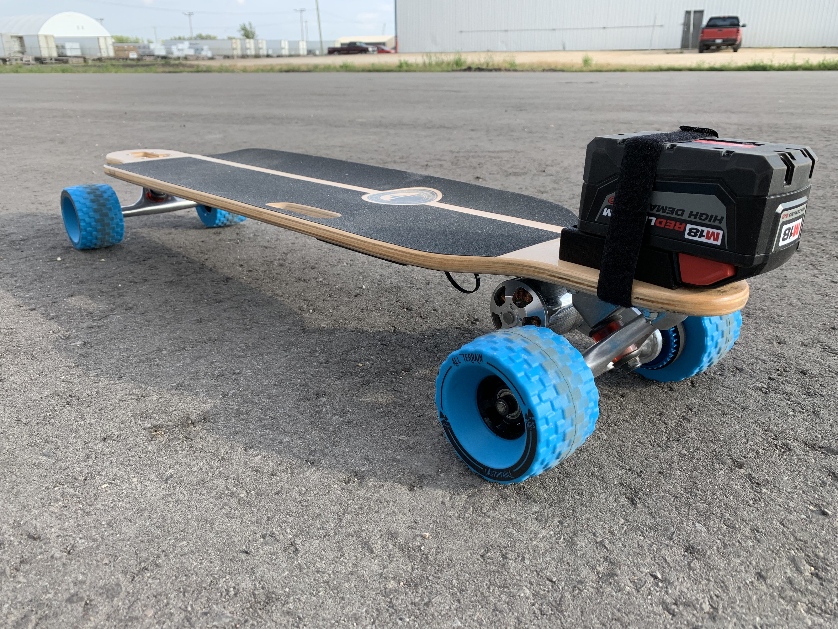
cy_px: 314
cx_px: 419
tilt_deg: -21.5
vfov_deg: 53.1
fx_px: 629
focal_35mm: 26
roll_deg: +1.4
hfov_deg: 67.3
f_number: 1.8
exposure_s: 1/485
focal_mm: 4.25
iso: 25
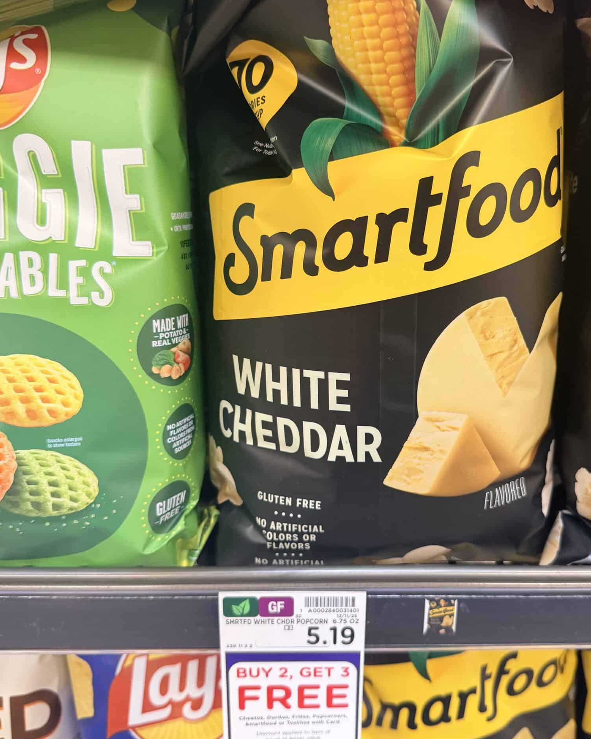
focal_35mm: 32
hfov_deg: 45.4
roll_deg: -1.2
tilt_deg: -27.7
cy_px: 369
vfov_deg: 55.7
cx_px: 369
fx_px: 700
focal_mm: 6.76
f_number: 1.78
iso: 200
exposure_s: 1/63
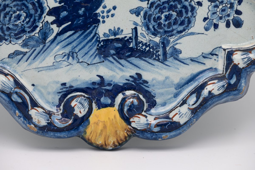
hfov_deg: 10.3
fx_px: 1417
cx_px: 128
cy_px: 85
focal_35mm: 200
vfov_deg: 6.9
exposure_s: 1/25
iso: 100
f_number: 10
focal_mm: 200
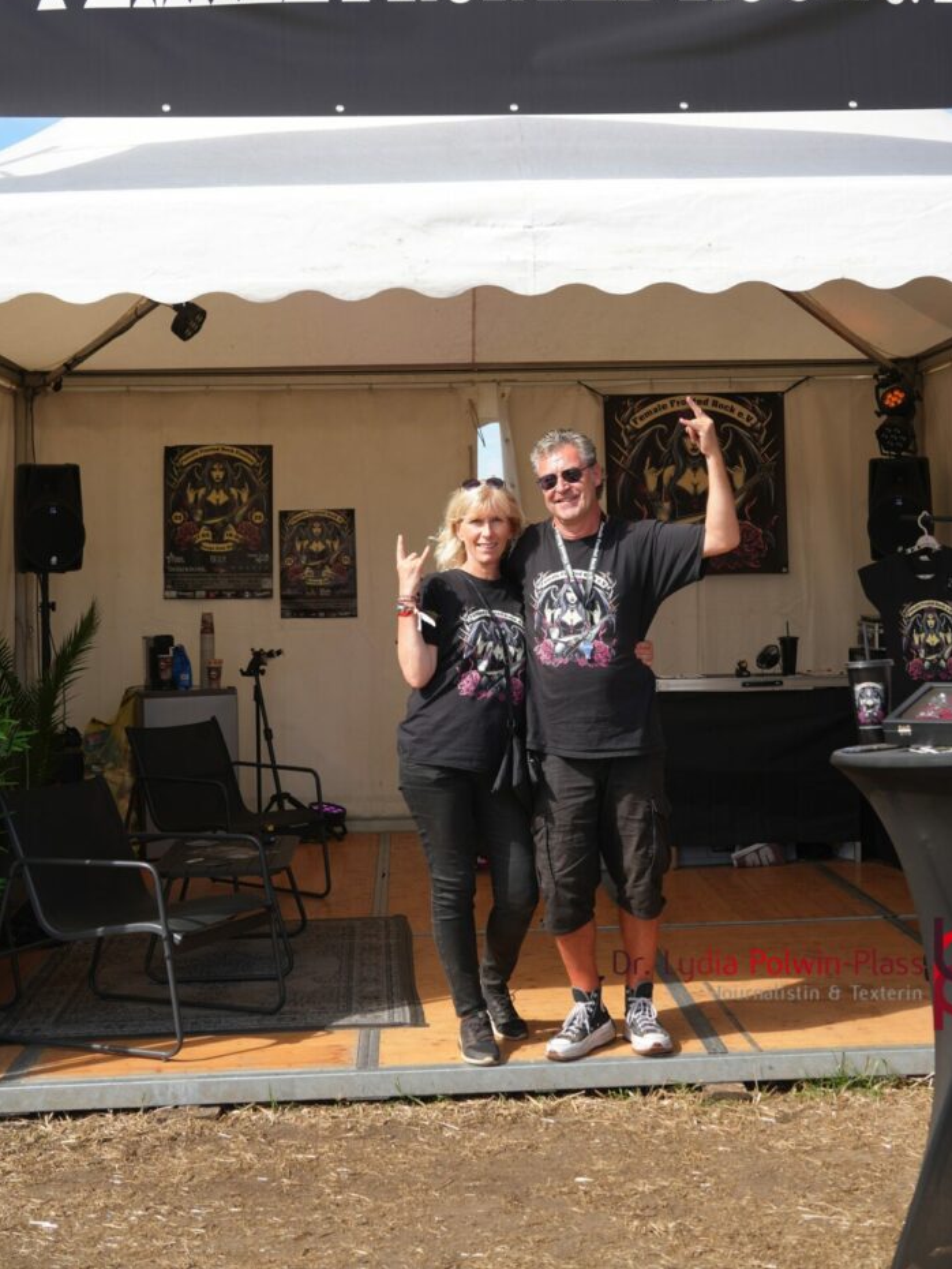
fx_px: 1833
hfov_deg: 29.1
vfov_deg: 38.0
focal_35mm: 50
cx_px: 499
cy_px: 484
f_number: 4.5
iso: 100
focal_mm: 28
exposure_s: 1/500
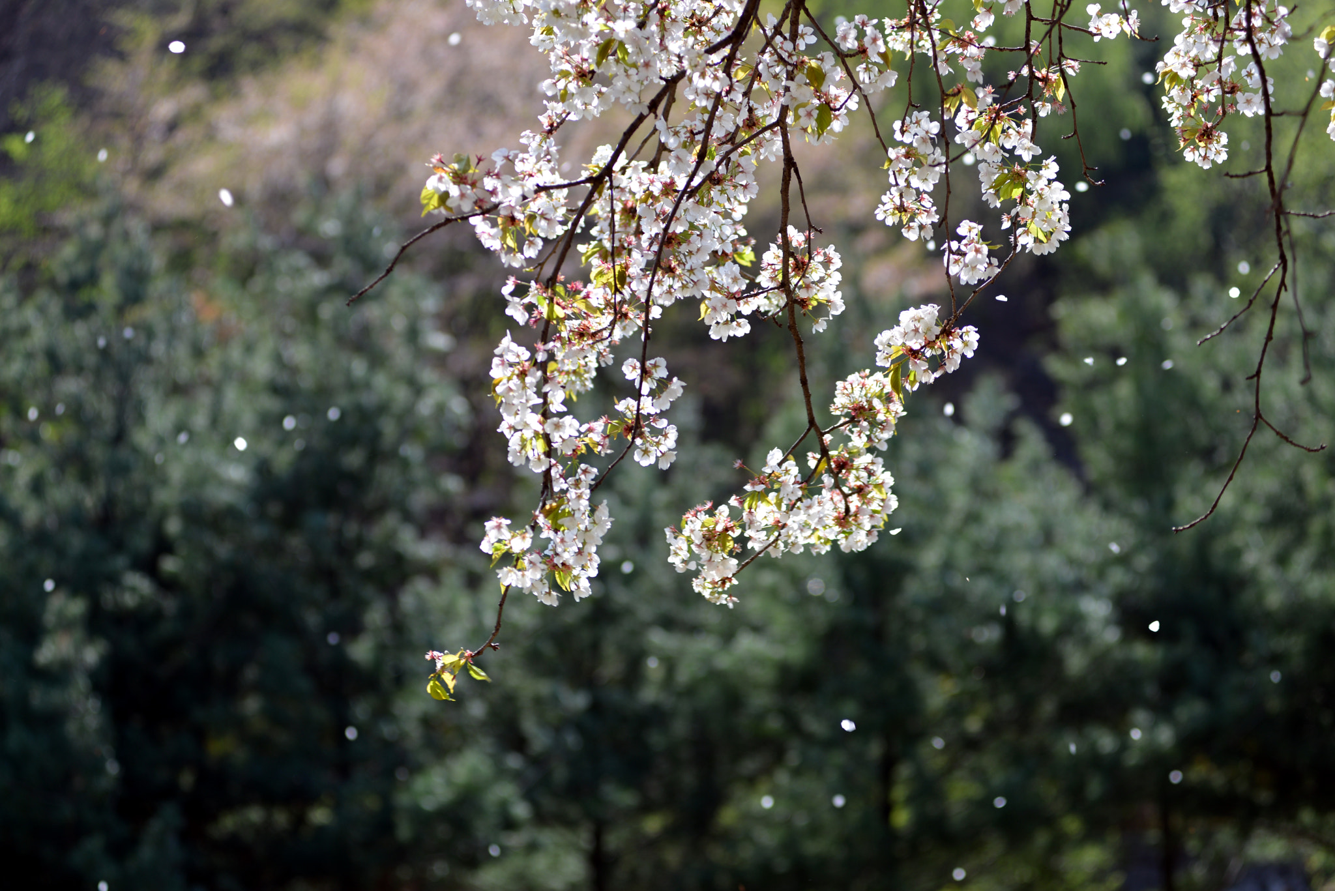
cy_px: 446
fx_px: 2968
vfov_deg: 17.1
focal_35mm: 80
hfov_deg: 25.4
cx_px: 668
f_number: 3.5
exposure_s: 1/500
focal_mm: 80
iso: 100
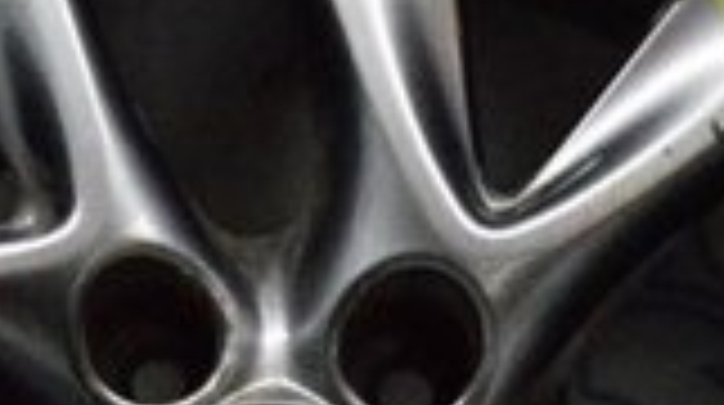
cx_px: 175
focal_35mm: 180
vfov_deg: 6.6
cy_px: 632
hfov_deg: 11.9
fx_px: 3450
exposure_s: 1/1000
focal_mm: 18
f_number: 3.5
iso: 6400
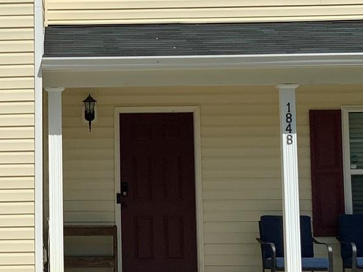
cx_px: 34
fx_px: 1070
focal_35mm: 102
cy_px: 111
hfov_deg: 18.9
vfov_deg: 14.5
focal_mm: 3
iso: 20
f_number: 1.8
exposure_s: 1/5814
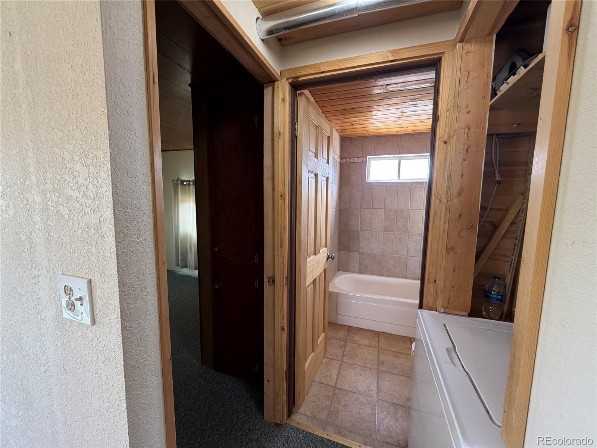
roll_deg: -0.6
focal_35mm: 14
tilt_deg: -6.4
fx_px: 241
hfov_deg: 102.1
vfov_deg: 85.7
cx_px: 298
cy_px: 224
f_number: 2.2
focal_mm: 2.22
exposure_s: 1/60
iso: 160
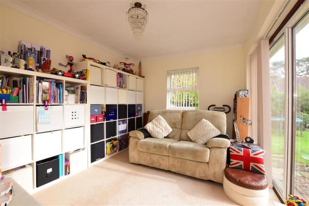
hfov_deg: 100.4
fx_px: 129
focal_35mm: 15
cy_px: 103
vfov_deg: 77.3
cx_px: 154
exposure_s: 1/40
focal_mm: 10
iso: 500
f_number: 13
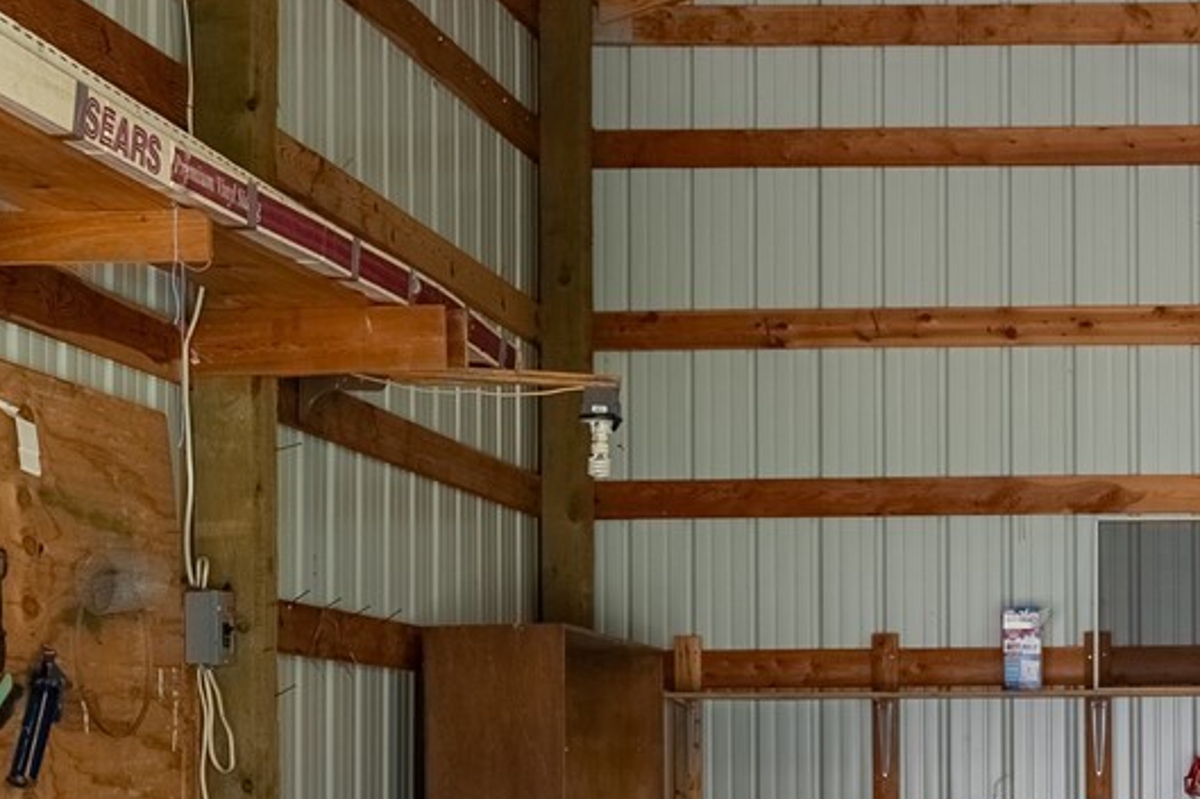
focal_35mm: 77
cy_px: 731
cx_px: 1253
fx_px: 2565
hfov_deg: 24.9
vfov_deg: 17.4
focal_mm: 24
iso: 400
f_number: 2.8
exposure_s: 1/8000
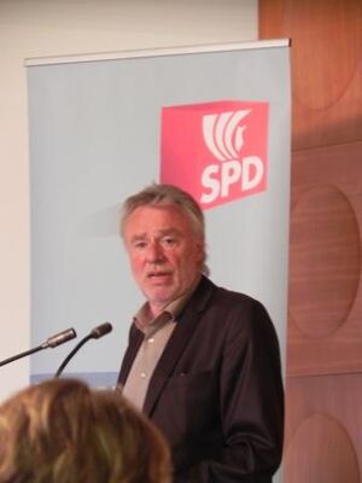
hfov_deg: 5.1
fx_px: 4058
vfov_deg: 6.8
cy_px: 242
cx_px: 181
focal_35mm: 291
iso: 400
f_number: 4.5
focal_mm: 51.8
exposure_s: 1/8.9
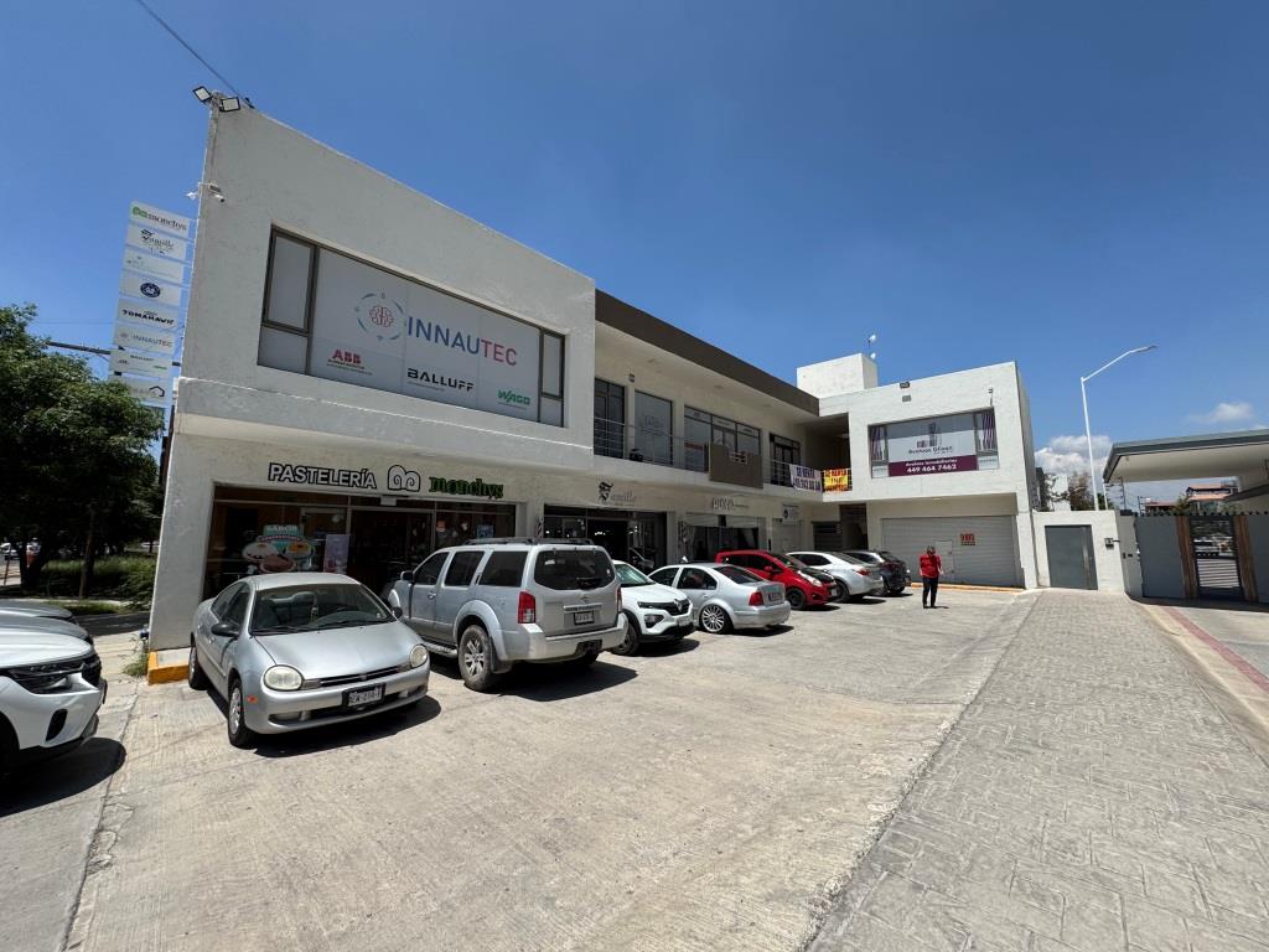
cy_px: 476
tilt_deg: +9.3
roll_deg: -0.8
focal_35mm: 14
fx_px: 513
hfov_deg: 102.1
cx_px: 634
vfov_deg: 85.7
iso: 50
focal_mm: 2.22
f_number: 2.2
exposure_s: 1/2584
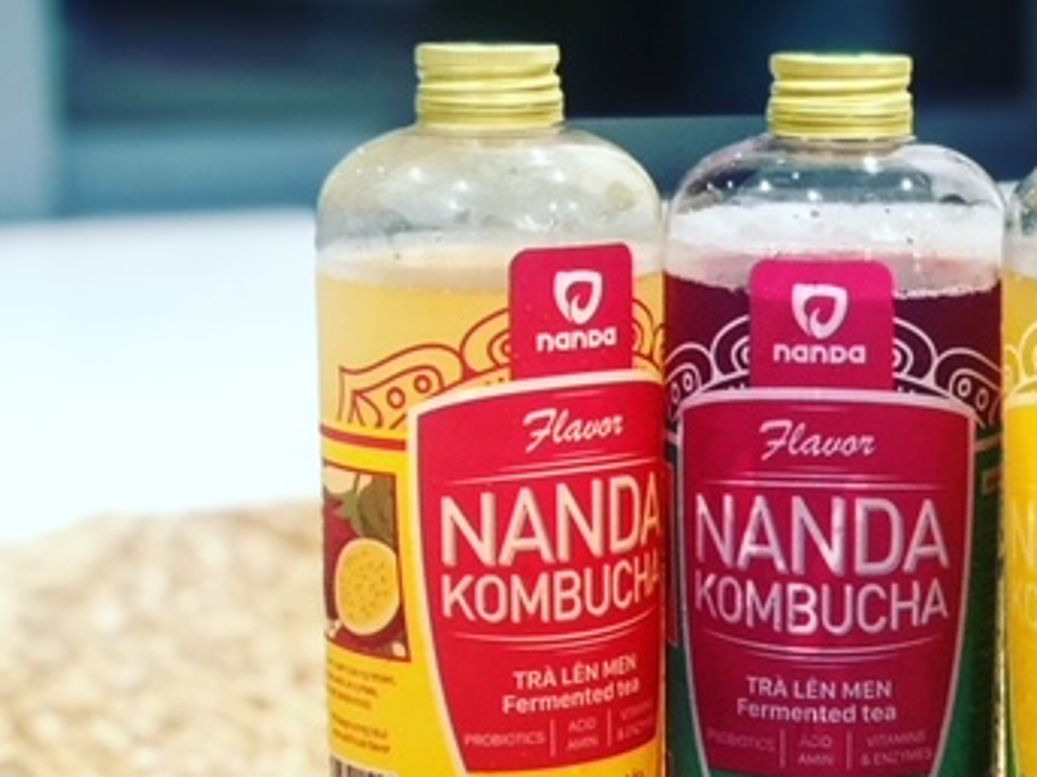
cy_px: 626
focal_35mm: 97
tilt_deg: -14.9
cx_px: 816
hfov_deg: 20.0
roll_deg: +0.0
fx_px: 2905
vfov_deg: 15.1
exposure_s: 1/17
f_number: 2.4
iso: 160
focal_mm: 6
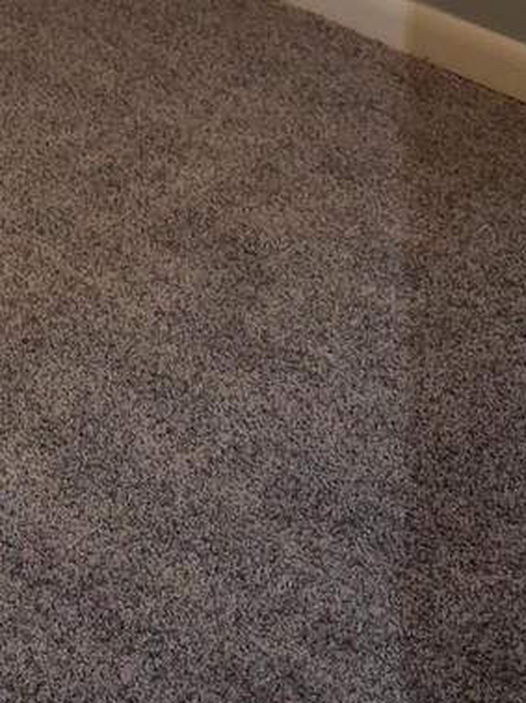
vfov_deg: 13.9
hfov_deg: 10.9
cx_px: -357
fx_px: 2617
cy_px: -476
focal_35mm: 129
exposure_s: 1/125
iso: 800
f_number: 3.8
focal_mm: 22
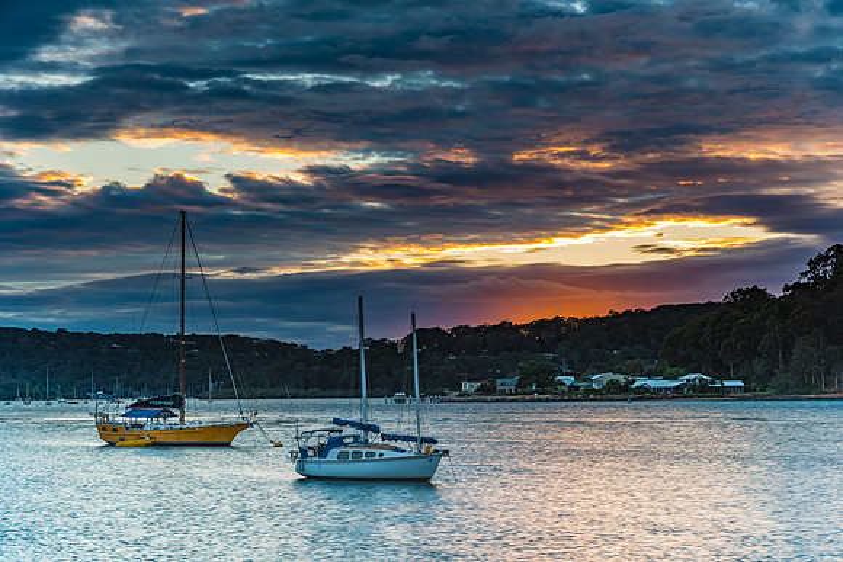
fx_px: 1766
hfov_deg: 26.8
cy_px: 281
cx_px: 422
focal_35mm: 75
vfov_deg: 18.1
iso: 50
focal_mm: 50
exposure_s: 1/3
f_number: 8
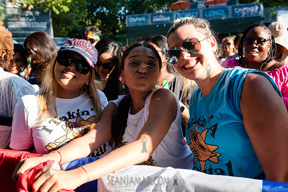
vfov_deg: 36.9
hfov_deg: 53.1
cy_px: 96
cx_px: 144
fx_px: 288
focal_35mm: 36
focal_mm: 36
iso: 400
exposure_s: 1/400
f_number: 4.5
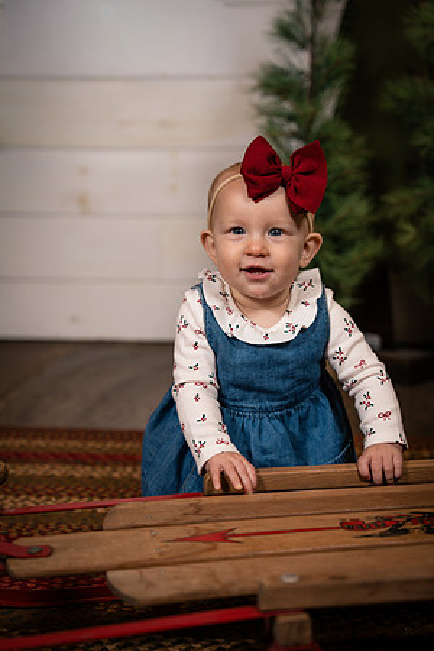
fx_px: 1013
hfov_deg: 24.2
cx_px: 217
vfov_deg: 35.6
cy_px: 326
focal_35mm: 56
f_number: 2.8
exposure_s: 1/250
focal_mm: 56
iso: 200
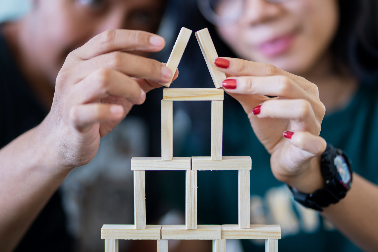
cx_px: 189
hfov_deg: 23.9
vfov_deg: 16.1
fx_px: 892
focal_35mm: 85
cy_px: 126
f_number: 1.8
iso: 800
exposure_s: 1/50
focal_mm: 85
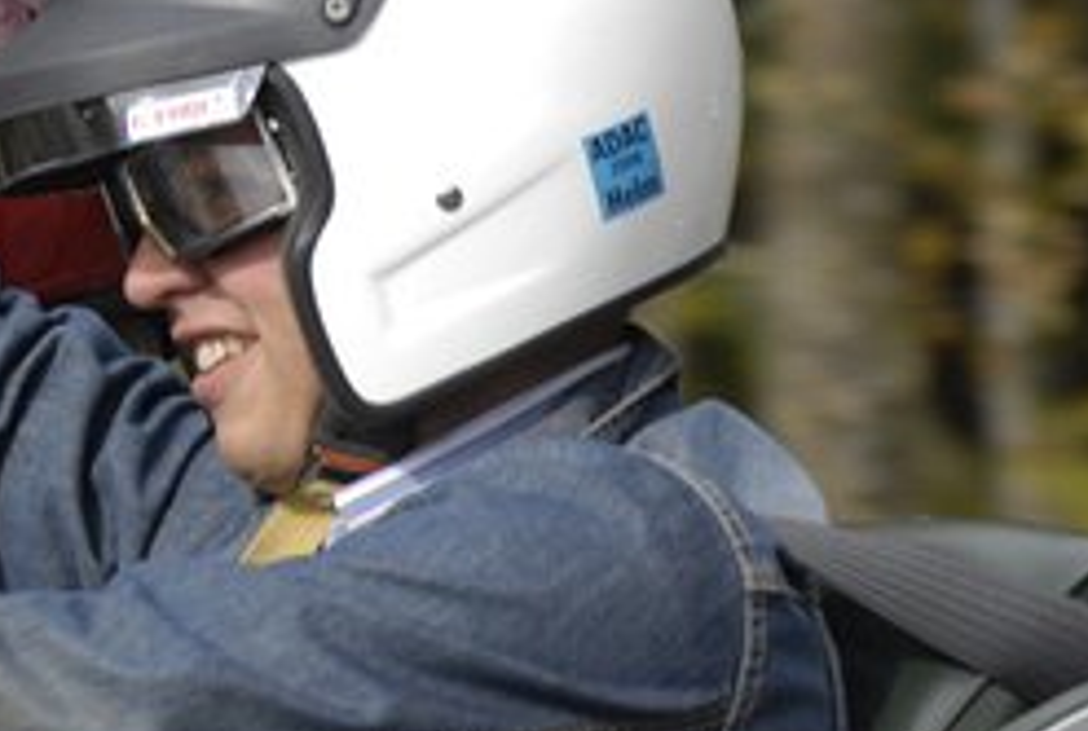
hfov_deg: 3.2
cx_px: -66
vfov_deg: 2.2
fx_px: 19359
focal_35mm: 639
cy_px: 161
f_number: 7.1
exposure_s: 1/500
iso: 250
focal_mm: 170
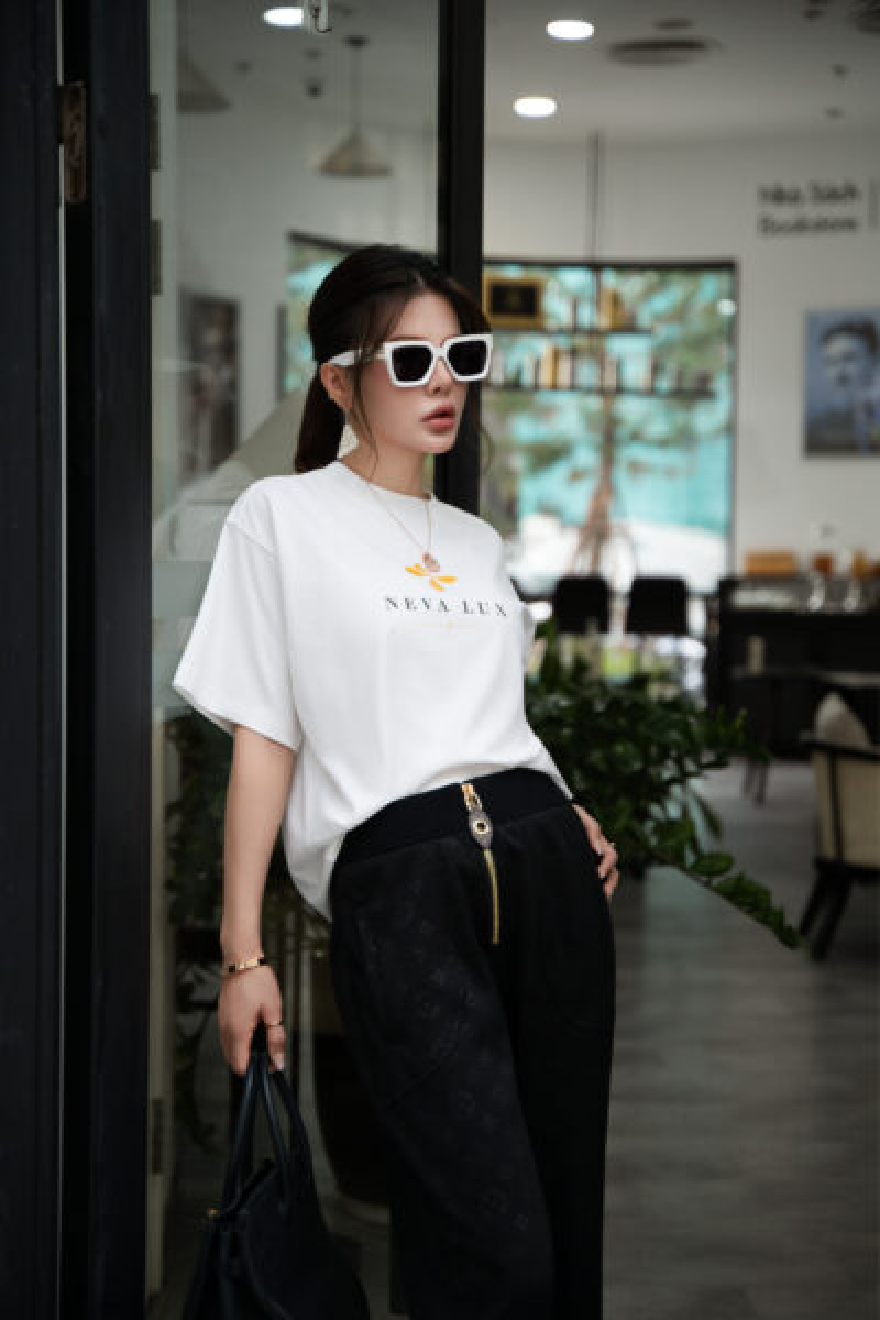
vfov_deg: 32.9
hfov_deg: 22.3
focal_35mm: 61
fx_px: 2236
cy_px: 660
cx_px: 440
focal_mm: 61
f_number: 2.8
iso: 400
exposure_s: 1/200
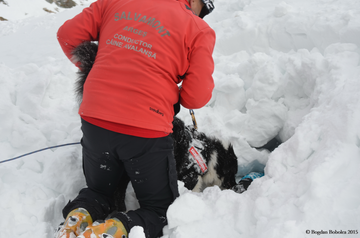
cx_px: 180
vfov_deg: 15.9
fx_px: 853
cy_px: 118
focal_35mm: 86
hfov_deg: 23.8
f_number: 8
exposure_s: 1/250
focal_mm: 55
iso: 180
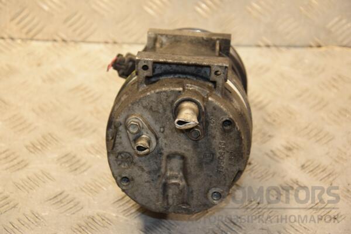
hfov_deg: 19.5
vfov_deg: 13.0
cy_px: 117
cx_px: 176
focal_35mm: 105
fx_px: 1024
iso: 800
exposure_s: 1/160
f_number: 5.3
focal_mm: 70
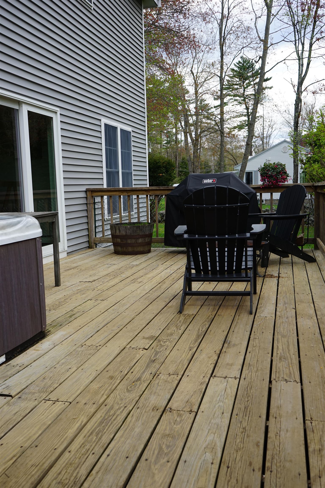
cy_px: 244
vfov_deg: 54.4
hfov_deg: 37.9
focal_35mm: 35
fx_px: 474
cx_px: 162
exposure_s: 1/80
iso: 100
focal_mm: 35
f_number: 8
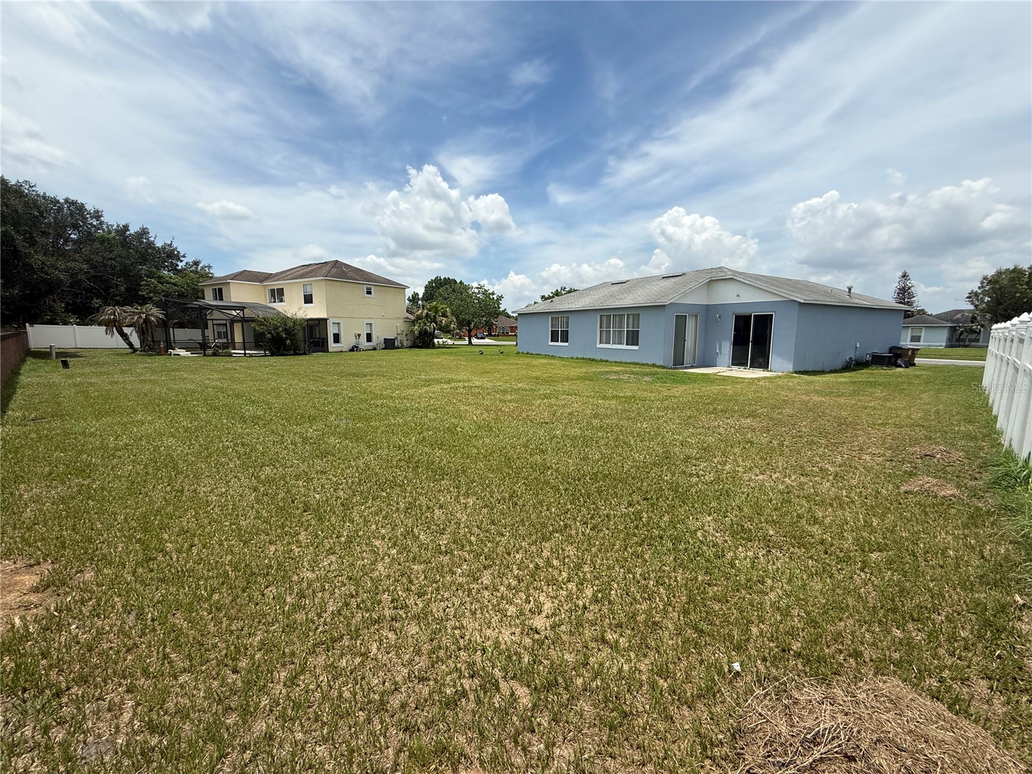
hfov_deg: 102.1
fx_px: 417
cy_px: 387
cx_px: 516
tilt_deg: -8.0
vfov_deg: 85.7
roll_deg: +0.1
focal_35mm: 14
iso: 50
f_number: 2.2
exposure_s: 1/3125
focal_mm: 2.22
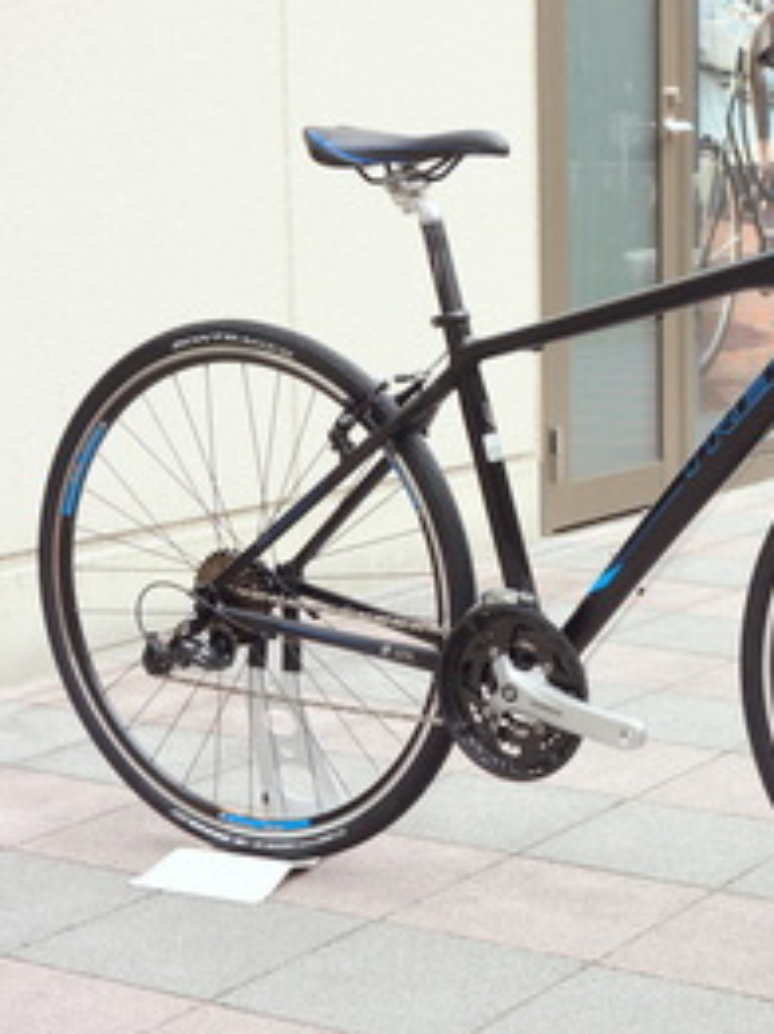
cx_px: 750
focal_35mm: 69
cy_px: 513
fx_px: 2060
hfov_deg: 20.7
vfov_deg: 28.2
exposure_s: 1/125
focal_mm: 17.6
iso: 125
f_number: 5.6
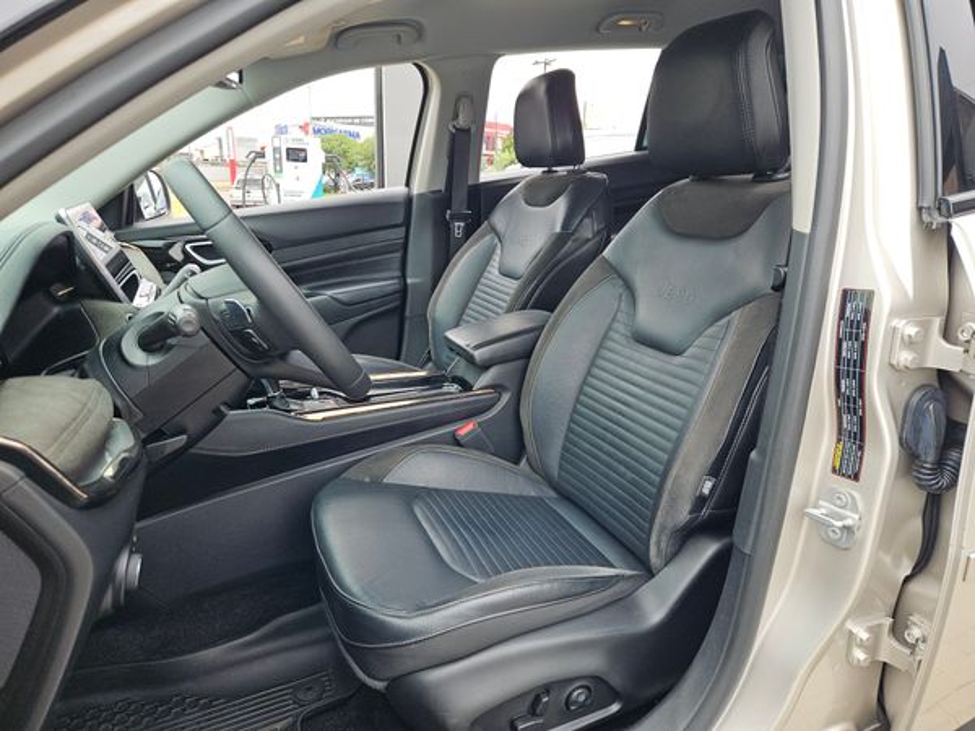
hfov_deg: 73.9
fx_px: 648
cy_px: 366
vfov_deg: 58.9
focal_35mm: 23
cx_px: 488
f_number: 1.8
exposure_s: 1/120
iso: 32
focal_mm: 5.4
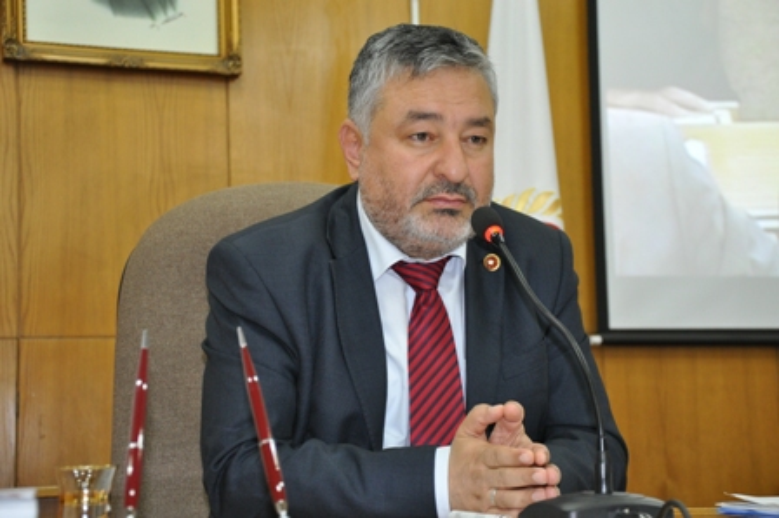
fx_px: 1622
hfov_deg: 27.0
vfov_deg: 18.2
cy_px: 259
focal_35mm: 75
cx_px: 390
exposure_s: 1/15
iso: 1000
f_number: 5
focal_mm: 50
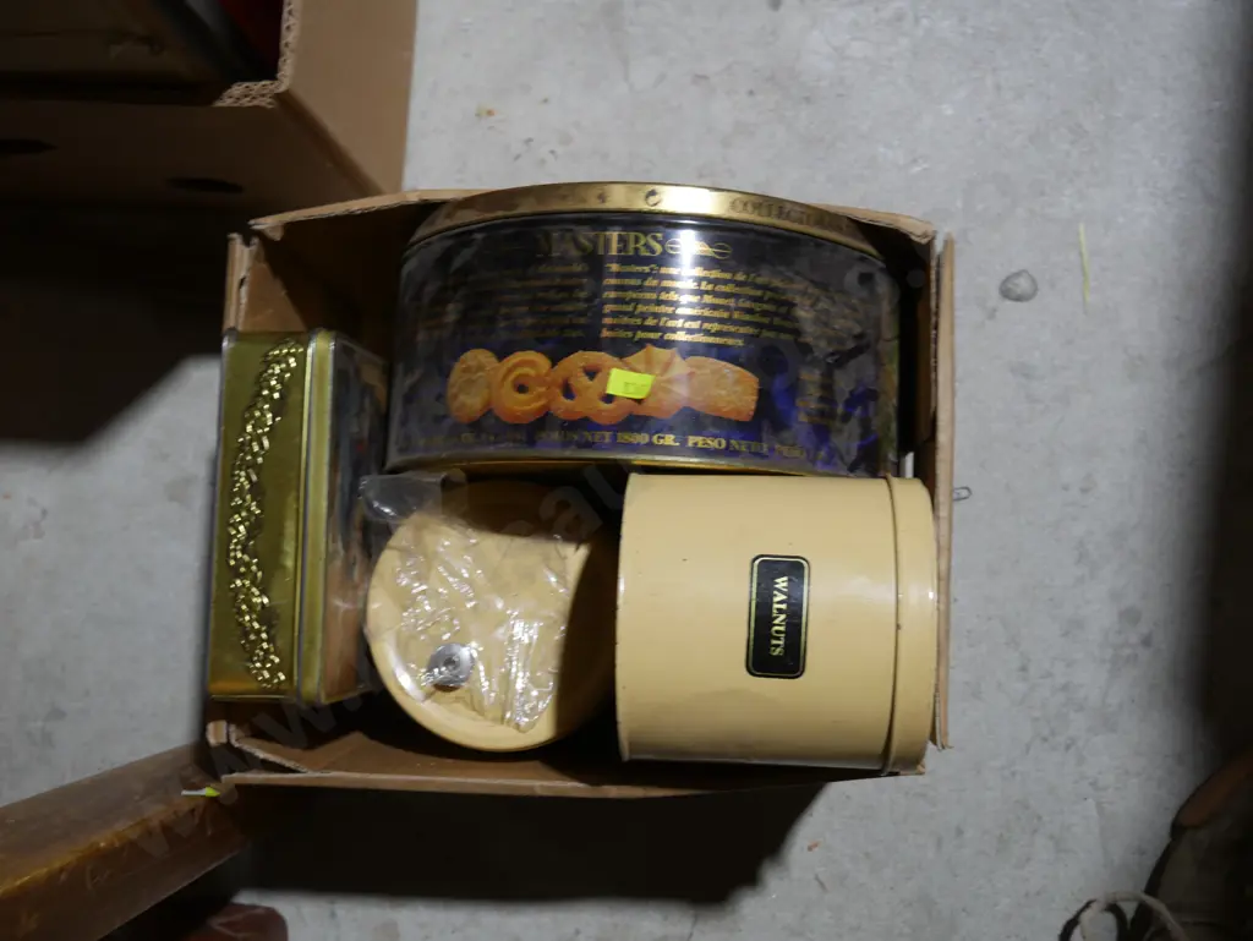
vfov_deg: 36.0
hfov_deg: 46.8
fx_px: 1449
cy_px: 470
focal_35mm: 40
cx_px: 626
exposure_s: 1/60
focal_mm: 20
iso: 320
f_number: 4.5
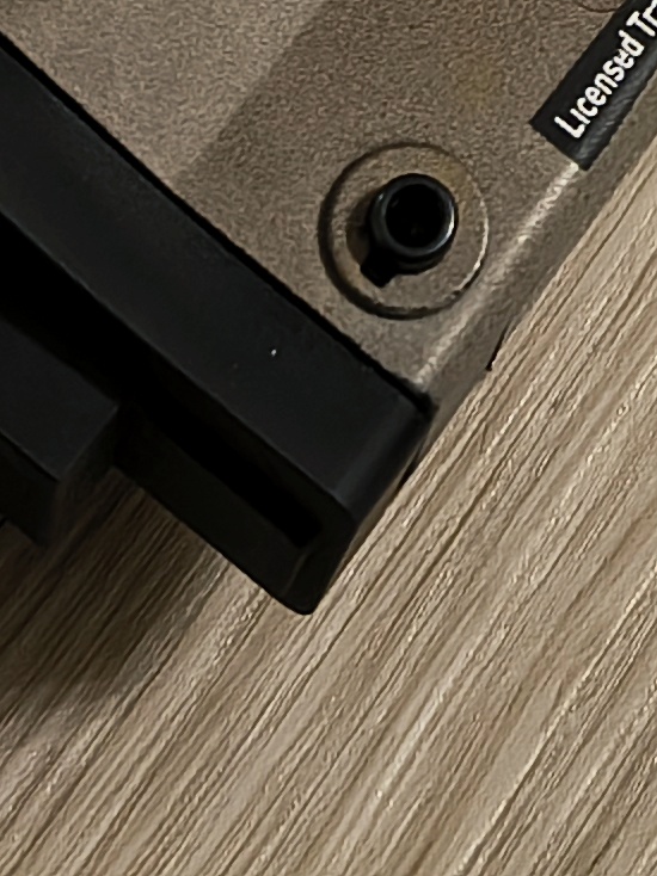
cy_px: -956
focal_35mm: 134
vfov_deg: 12.6
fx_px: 3393
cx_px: 745
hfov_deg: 10.9
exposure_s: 1/33.3
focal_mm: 5.56
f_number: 1.8
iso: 1191
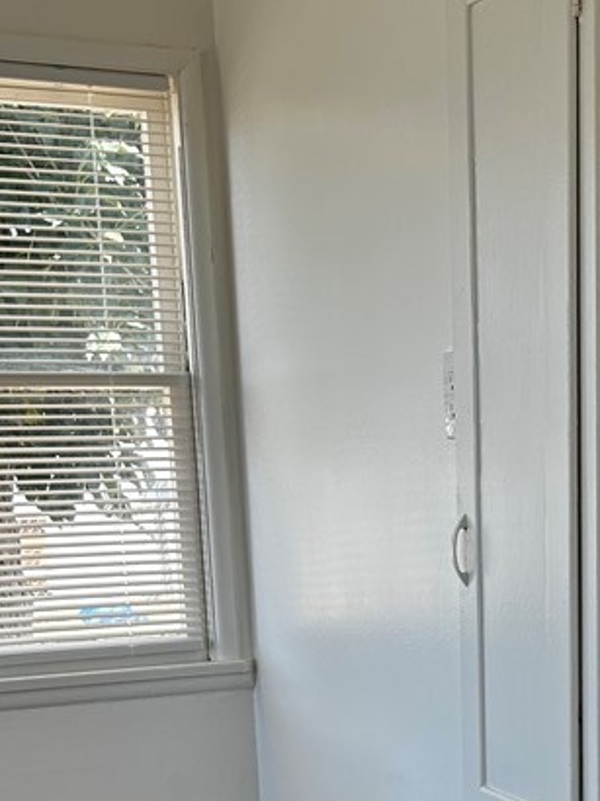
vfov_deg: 28.2
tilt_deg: -10.8
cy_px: 780
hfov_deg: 22.1
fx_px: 1504
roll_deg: -0.2
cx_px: 532
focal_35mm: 65
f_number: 1.5
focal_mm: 5.7
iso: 40
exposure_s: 1/193
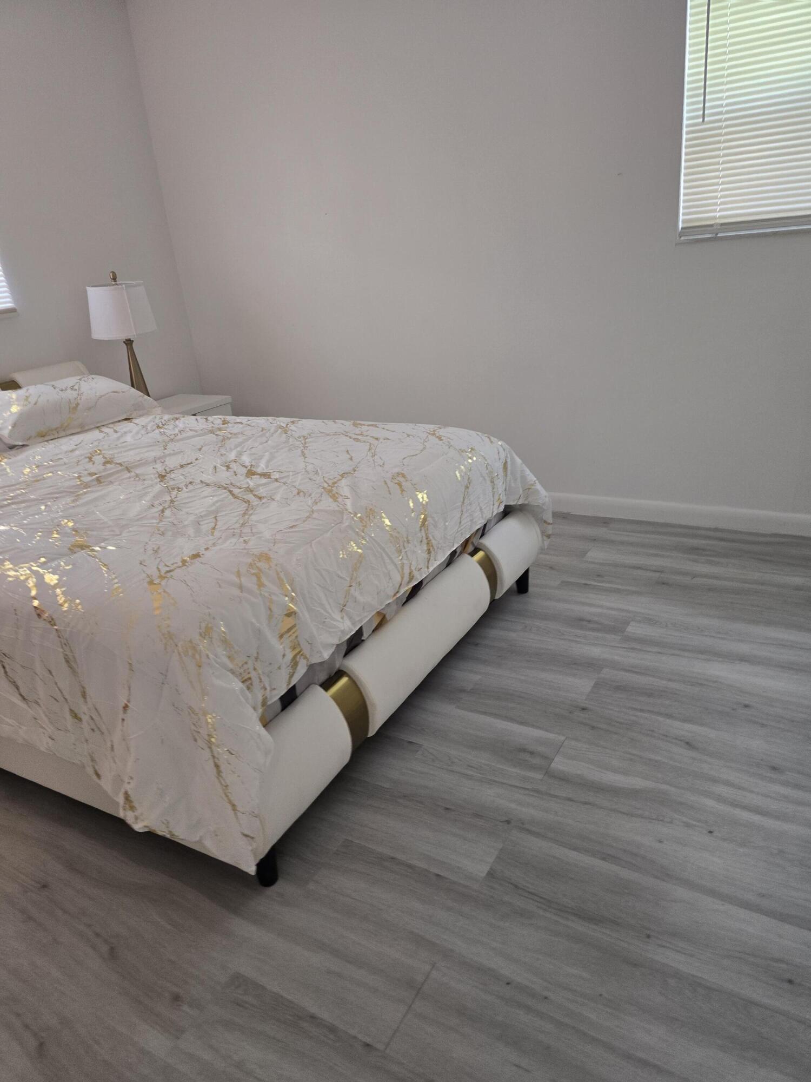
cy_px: 541
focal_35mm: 23
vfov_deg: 73.9
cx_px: 406
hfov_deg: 58.9
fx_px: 718
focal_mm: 6.3
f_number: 1.7
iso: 200
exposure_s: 1/120
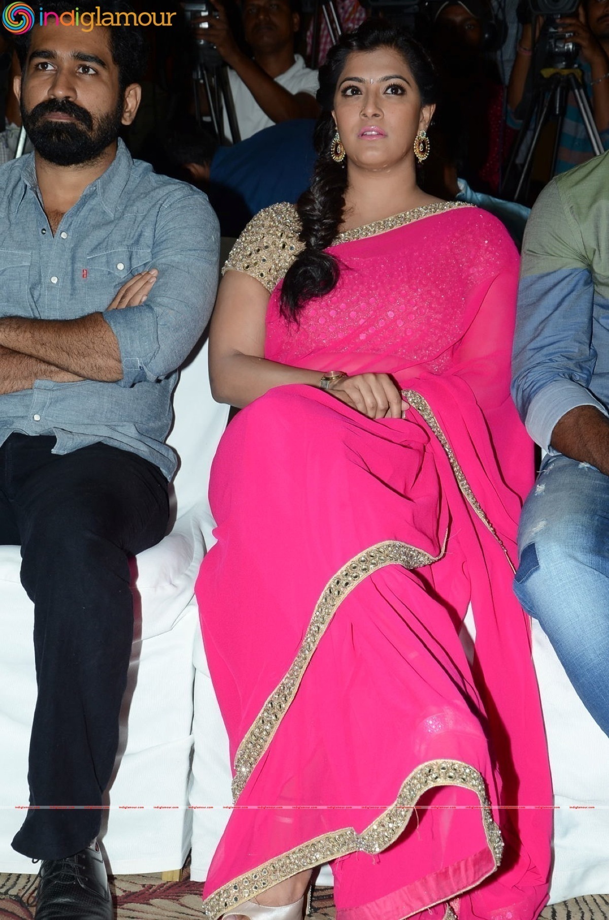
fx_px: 1836
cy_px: 460
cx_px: 304
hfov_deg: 18.8
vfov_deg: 28.1
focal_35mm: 72
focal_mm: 48
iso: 400
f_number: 6.3
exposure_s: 1/125
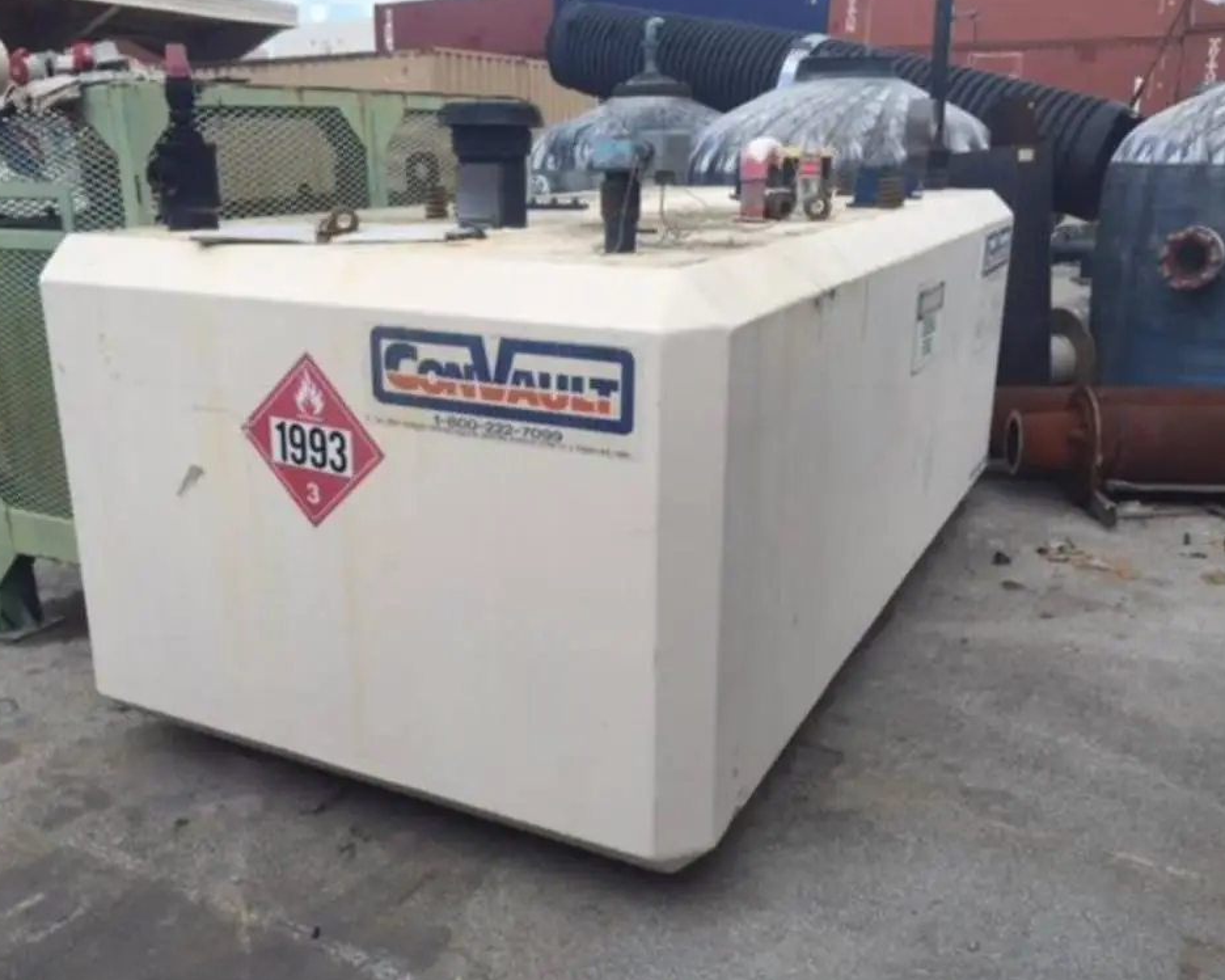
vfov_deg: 47.1
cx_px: 569
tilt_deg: -17.0
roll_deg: -0.6
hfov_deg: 57.1
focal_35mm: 31
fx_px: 1124
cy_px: 494
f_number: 2.2
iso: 32
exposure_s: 1/1412
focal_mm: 4.15
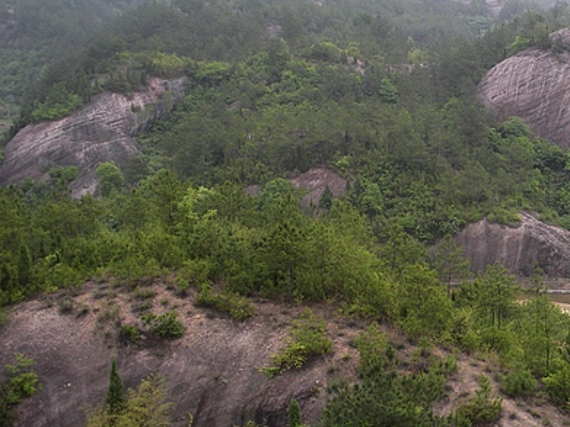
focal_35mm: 66
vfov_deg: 22.2
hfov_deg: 28.3
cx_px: 512
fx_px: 1086
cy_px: 152
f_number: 3.5
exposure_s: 1/134
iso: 64
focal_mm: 6.3
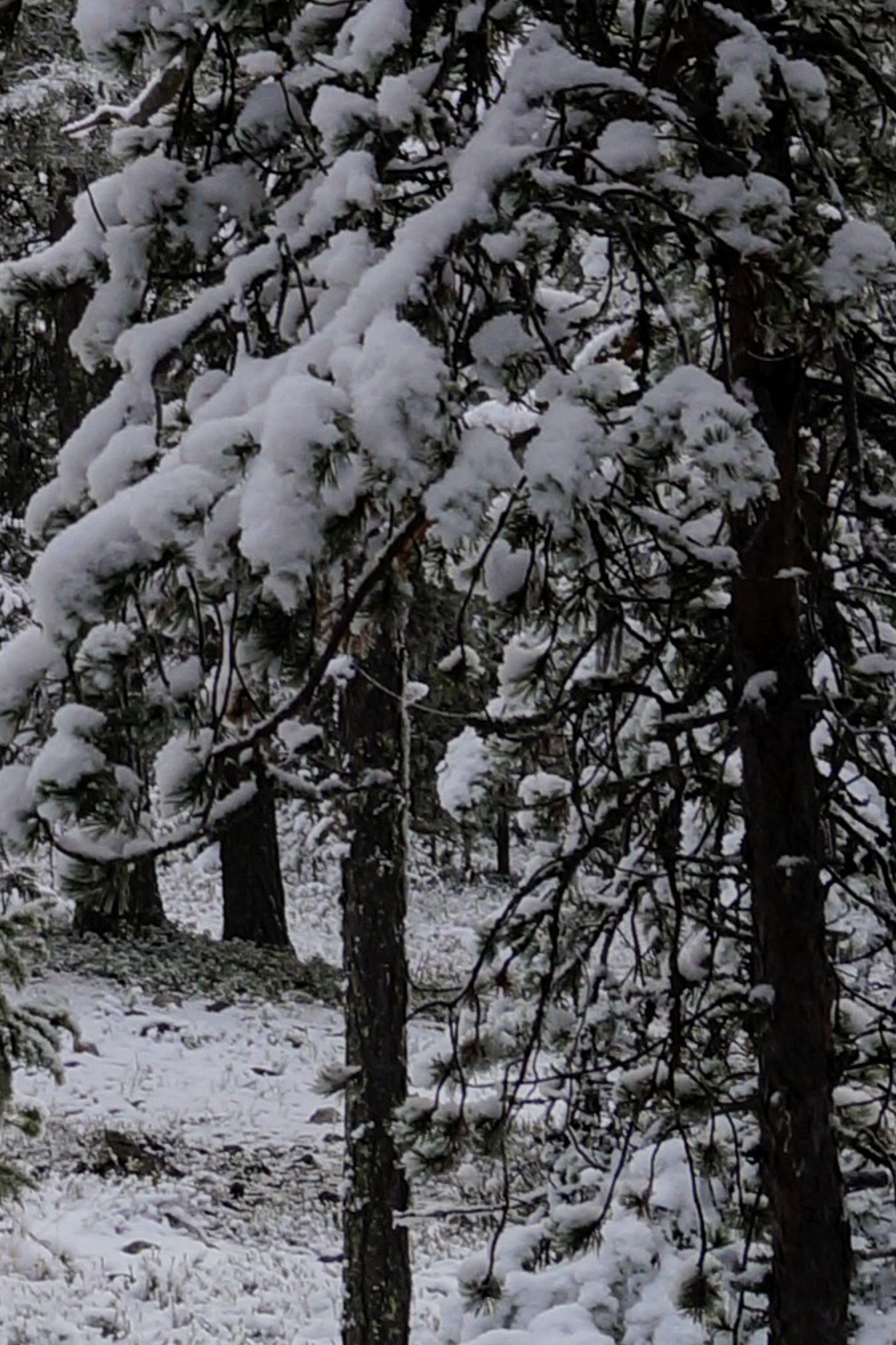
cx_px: -501
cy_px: -613
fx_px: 6050
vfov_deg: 12.1
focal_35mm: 162
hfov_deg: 8.3
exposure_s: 1/125
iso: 100
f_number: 8
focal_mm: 20
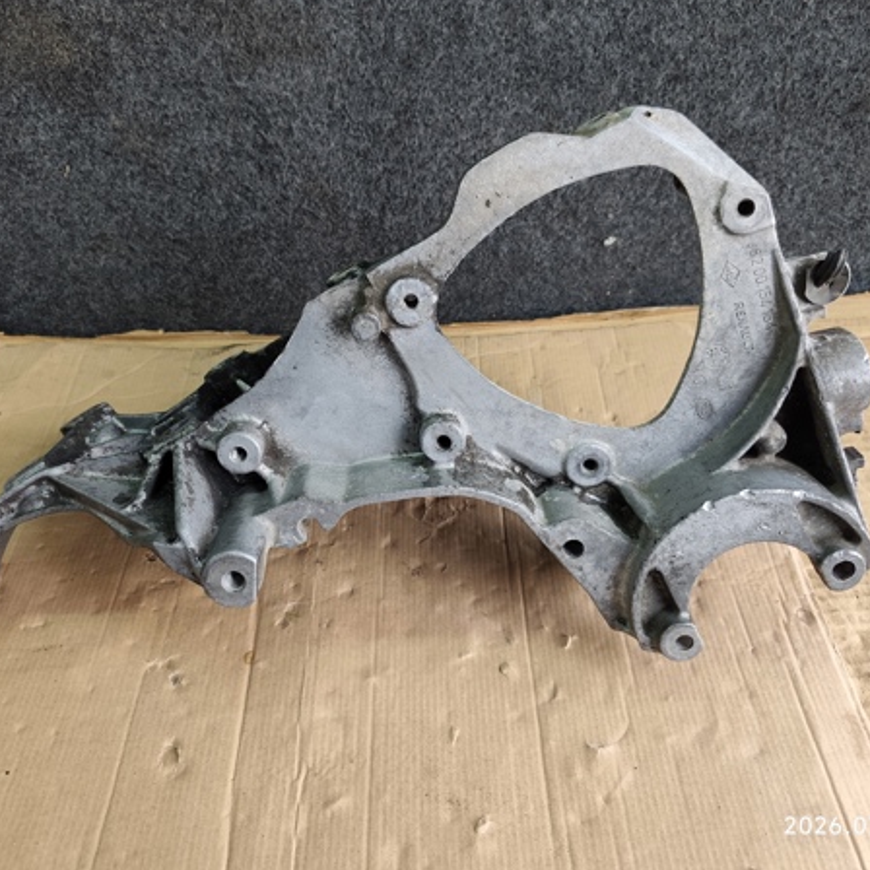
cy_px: 407
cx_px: 412
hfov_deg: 55.6
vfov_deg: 55.6
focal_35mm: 29
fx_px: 825
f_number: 1.7
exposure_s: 1/100
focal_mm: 6.07
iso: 250
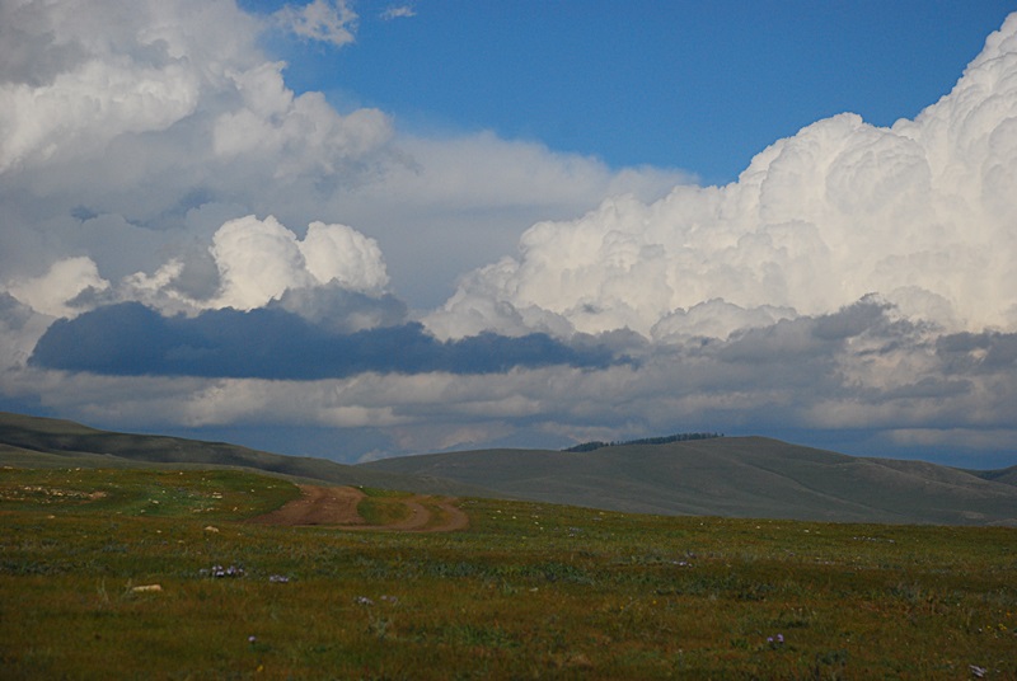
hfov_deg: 18.2
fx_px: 3183
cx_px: 508
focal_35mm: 112
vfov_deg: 12.2
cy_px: 340
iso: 320
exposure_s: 1/4000
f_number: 5.6
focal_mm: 75
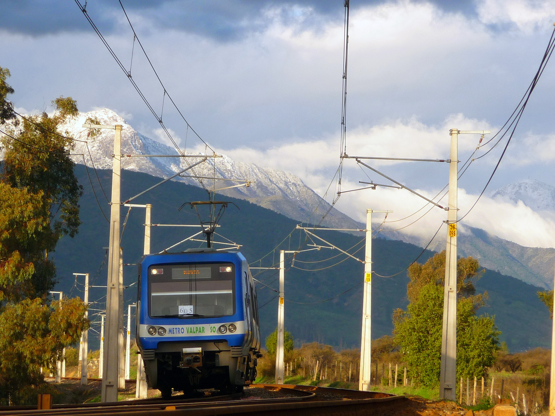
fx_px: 3030
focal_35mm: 189
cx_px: 278
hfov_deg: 10.5
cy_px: 208
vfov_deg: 7.9
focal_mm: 25.2
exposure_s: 1/250
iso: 100
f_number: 4.8
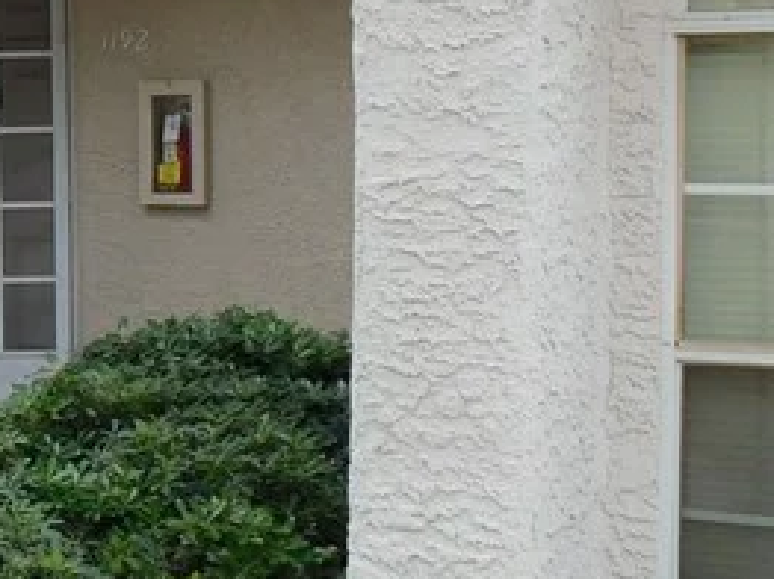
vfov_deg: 16.4
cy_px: 257
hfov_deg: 20.6
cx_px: -112
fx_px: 2011
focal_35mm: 90
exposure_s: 1/200
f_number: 3
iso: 125
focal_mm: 4
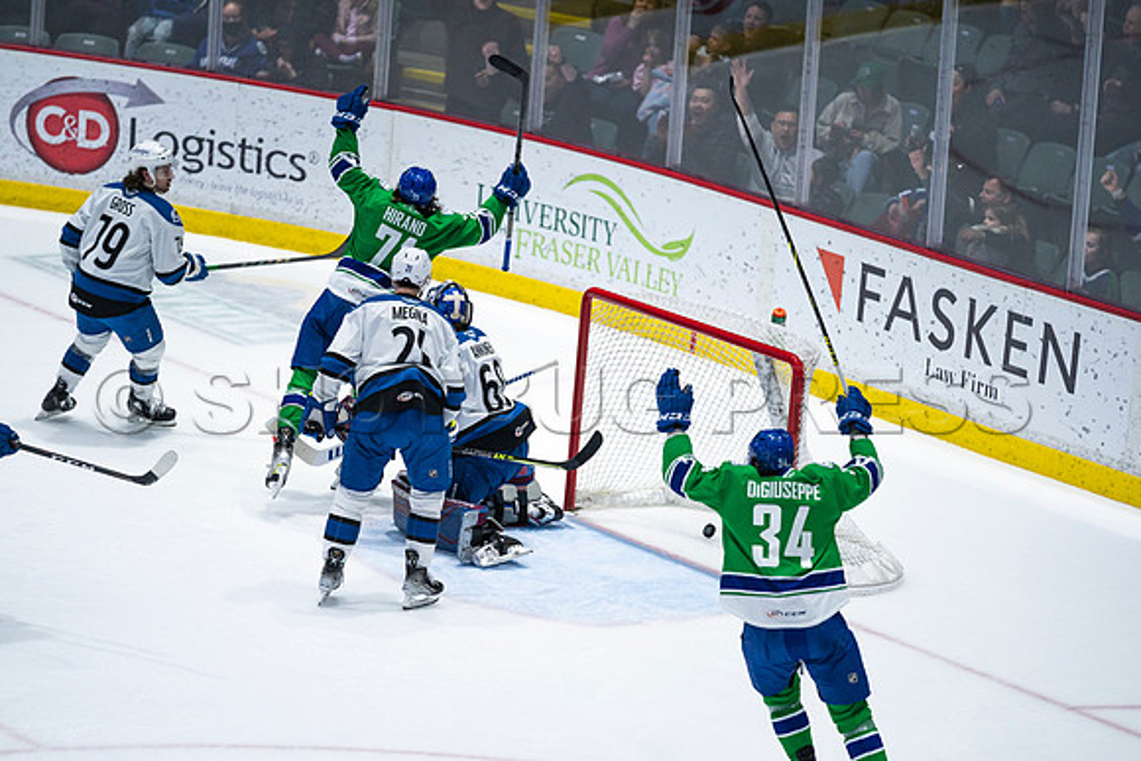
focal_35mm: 200
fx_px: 6340
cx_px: 570
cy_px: 380
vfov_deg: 6.9
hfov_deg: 10.3
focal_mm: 200
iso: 1250
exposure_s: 1/1250
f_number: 2.8
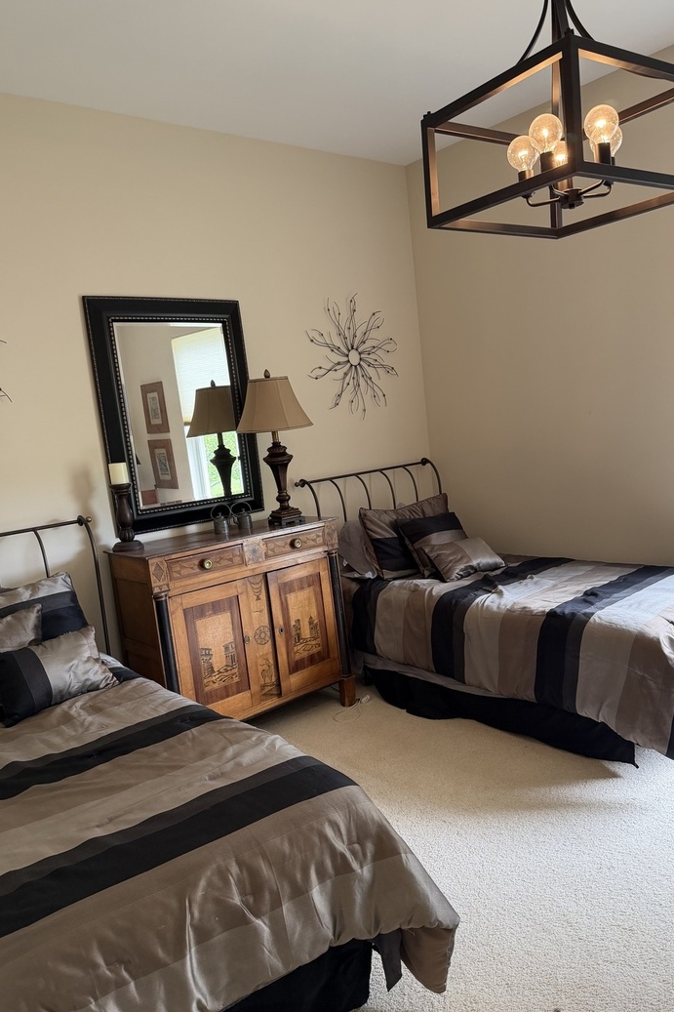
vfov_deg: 69.4
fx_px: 730
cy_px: 516
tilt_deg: -8.4
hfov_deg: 49.4
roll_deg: +6.5
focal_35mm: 26
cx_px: 377
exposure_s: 1/120
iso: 250
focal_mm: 6.76
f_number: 1.78
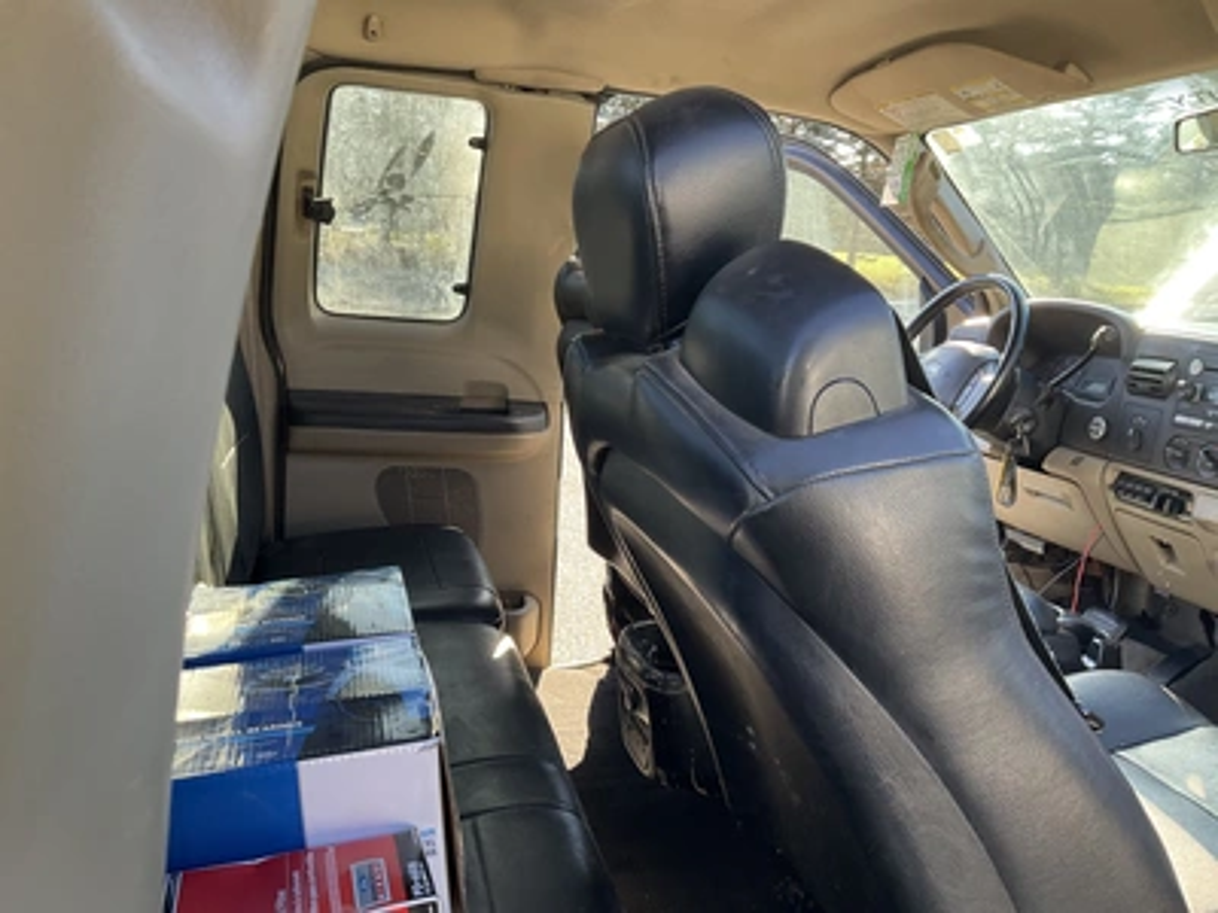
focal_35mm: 29
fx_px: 1020
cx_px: 609
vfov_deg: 48.2
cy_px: 456
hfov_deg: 61.7
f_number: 1.8
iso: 40
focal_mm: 3
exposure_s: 1/122
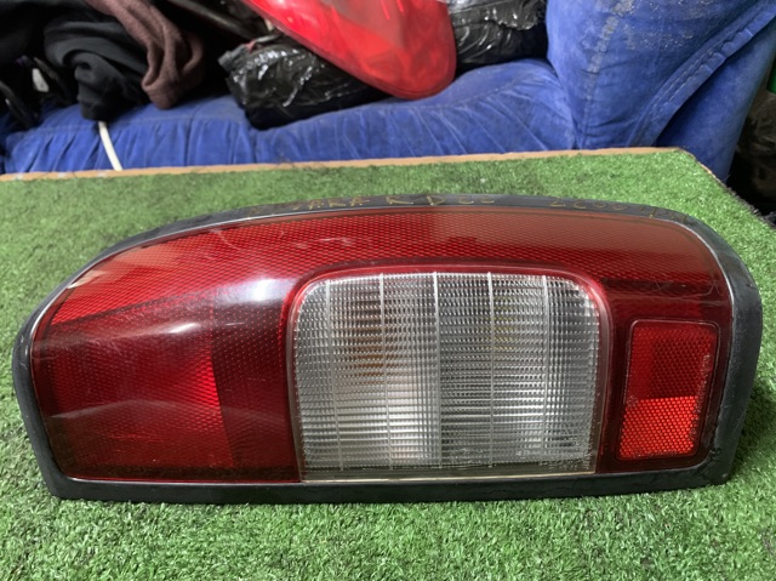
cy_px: 290
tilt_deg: -38.7
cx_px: 388
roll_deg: +2.7
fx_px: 582
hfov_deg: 67.3
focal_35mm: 26
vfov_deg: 53.0
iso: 500
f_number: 1.8
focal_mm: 4.25
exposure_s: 1/30
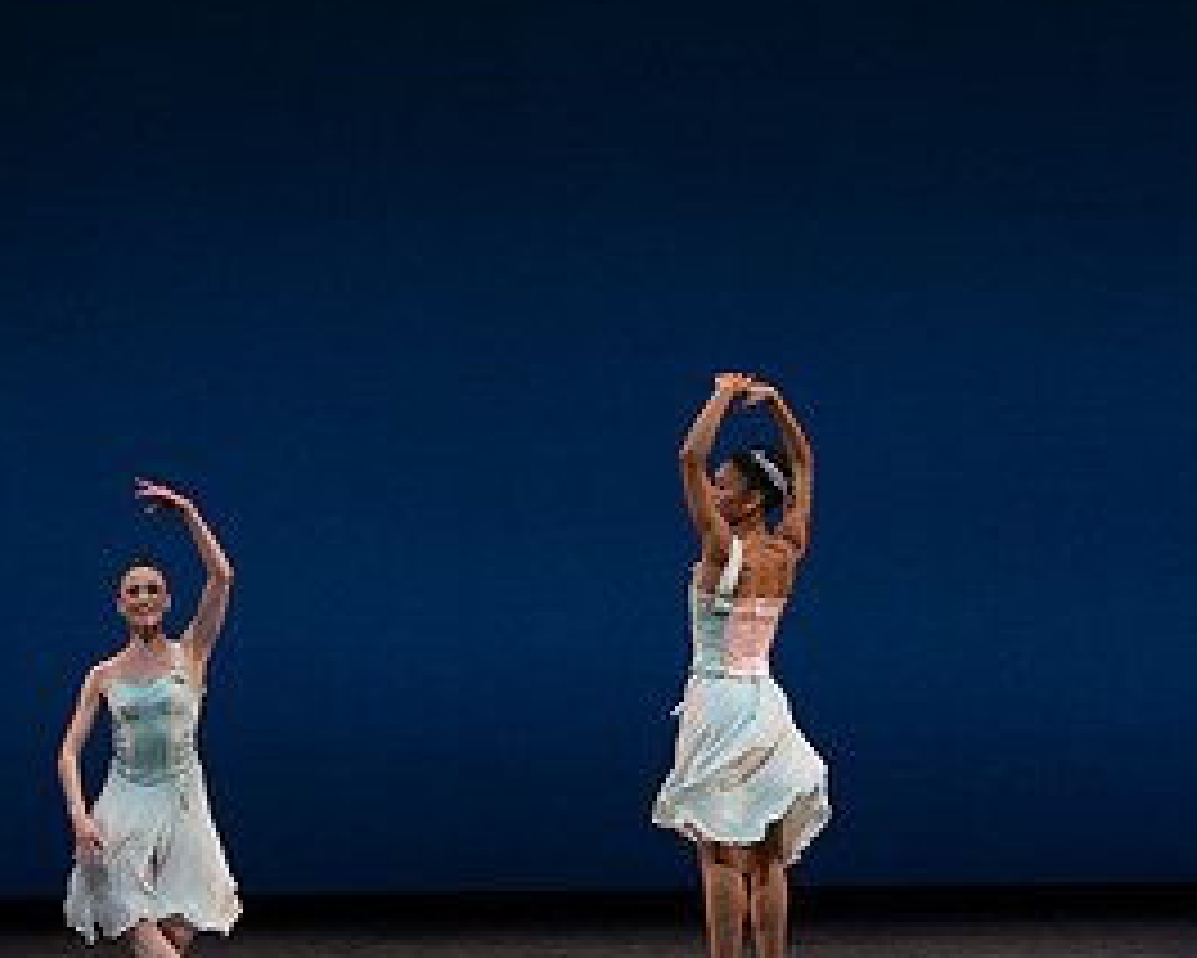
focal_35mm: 227
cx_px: 468
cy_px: 371
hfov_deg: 8.5
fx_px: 8045
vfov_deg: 6.8
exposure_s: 1/500
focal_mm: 111
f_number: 8
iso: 3200
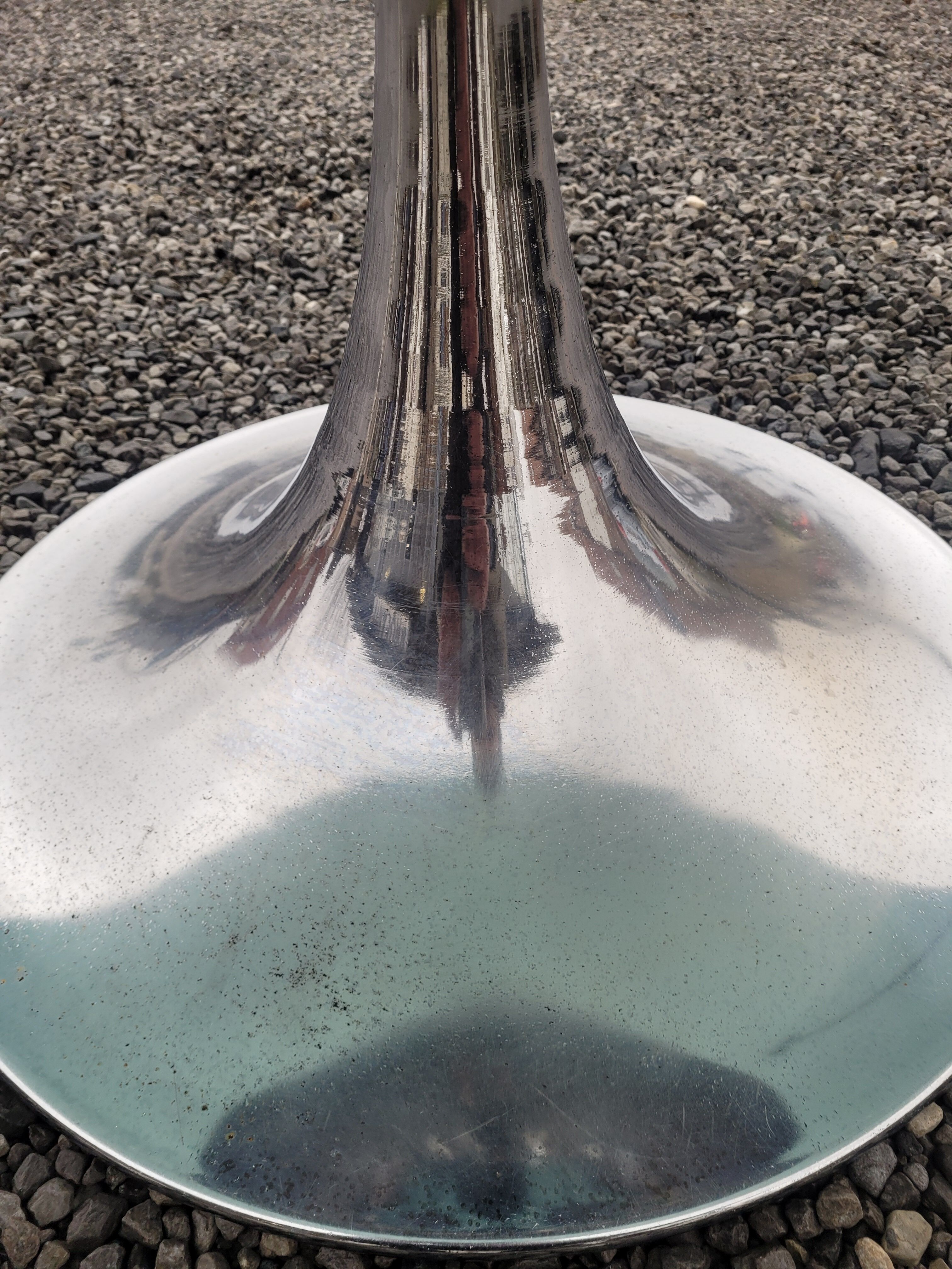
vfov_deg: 67.3
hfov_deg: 53.1
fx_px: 953
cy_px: 634
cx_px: 476
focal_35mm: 26
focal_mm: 5.4
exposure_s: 1/100
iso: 50
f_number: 1.8
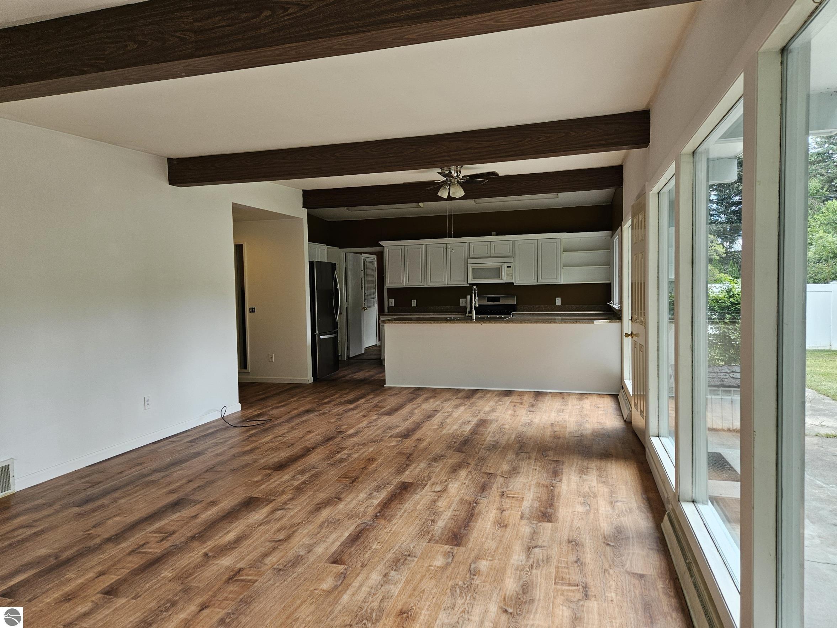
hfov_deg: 73.9
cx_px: 418
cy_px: 314
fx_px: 556
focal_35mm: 23
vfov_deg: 58.9
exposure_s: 1/182
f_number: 1.8
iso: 100
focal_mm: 5.4
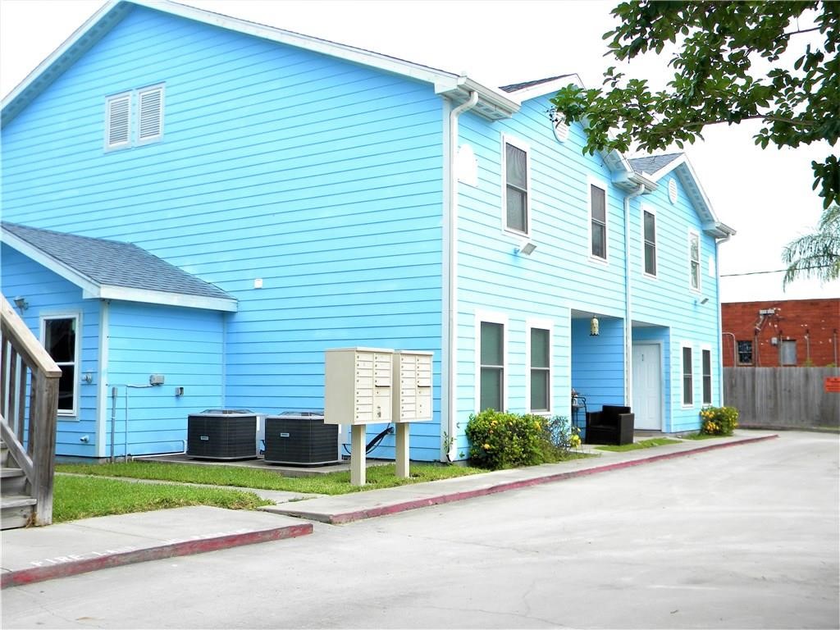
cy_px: 315
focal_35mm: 36
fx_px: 874
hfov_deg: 51.4
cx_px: 420
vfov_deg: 39.7
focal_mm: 6.4
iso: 80
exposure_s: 1/417
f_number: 3.7
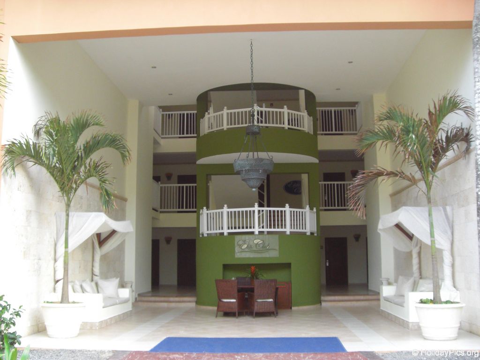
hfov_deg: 49.0
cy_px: 180
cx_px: 240
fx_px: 527
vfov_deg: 37.7
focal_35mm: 38
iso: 200
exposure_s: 1/100
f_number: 2.7
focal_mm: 6.2
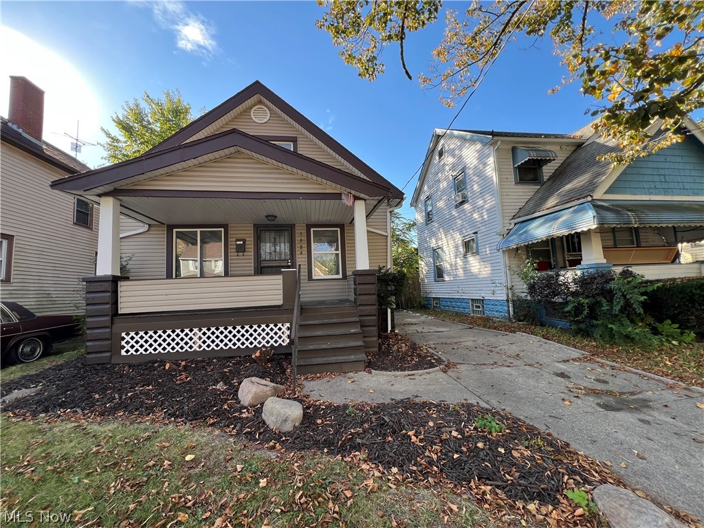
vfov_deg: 89.9
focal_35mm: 13
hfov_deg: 106.2
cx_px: 352
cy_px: 264
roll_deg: +2.3
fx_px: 264
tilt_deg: +4.6
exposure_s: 1/236
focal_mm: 1.57
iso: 32
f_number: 1.8
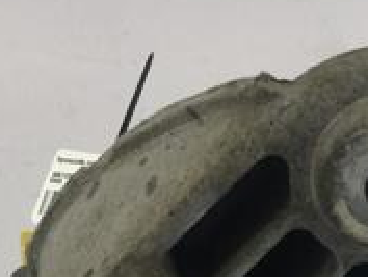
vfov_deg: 13.2
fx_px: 1117
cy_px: 435
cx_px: 254
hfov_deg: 18.6
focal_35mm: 105
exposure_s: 1/50
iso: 25
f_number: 2.2
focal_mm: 4.15
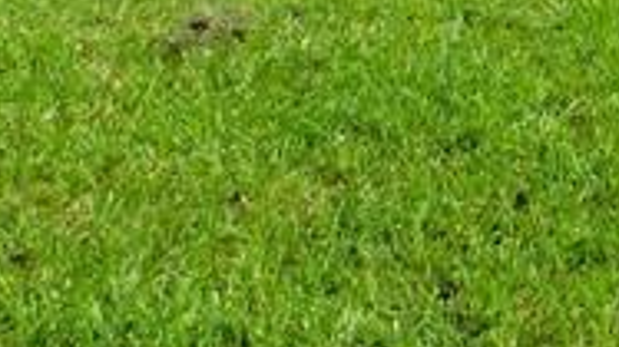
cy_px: -671
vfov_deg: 7.8
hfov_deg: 14.6
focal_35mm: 137
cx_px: 940
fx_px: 2248
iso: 125
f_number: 3
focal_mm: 4
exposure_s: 1/1250
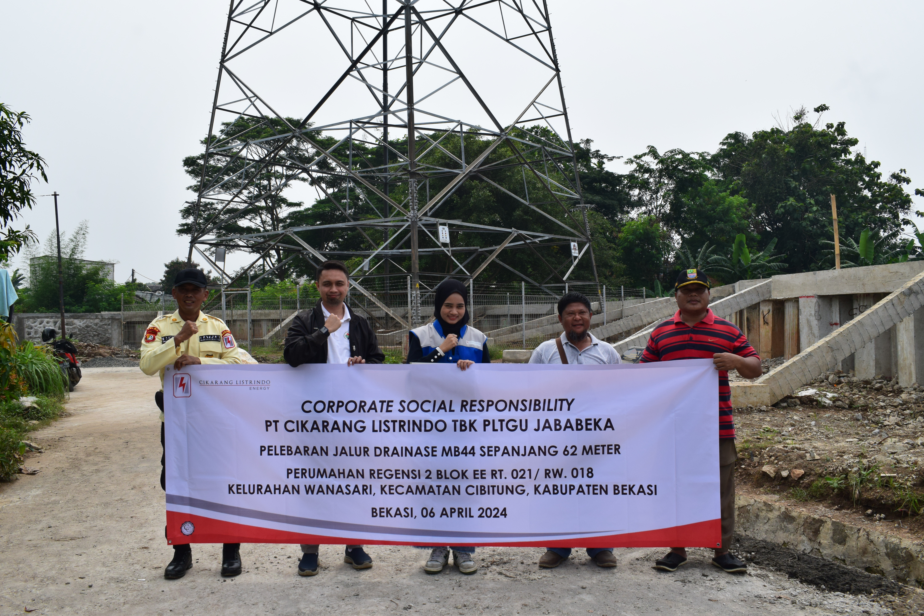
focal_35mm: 33
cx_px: 462
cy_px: 308
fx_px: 847
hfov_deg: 57.2
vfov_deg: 40.0
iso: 360
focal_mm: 22
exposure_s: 1/500
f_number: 11
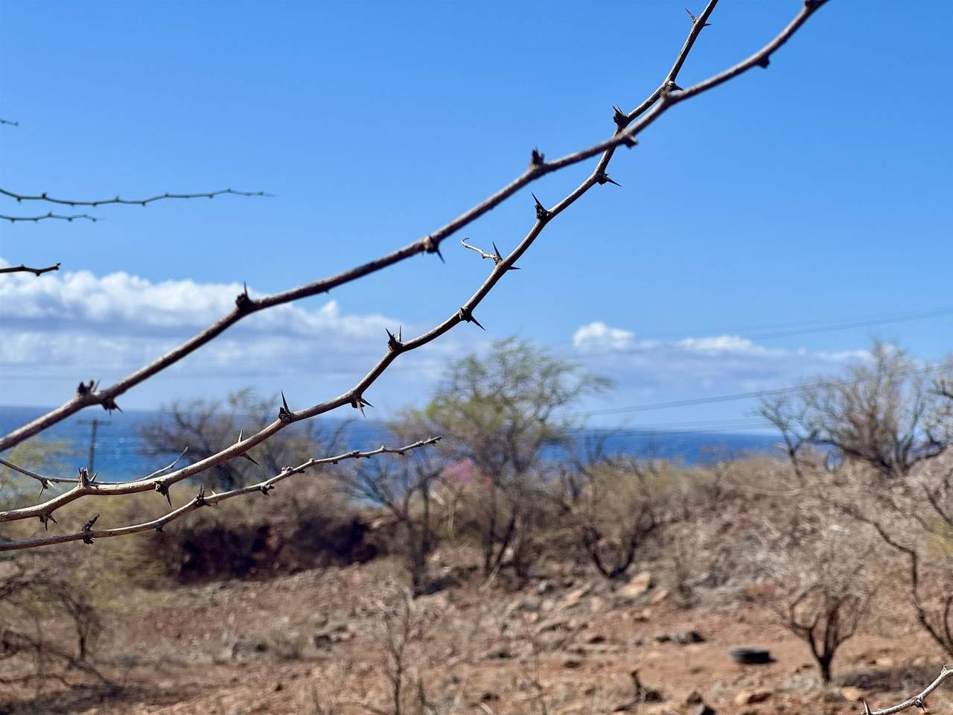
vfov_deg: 19.1
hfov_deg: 25.3
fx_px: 2120
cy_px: 358
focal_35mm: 77
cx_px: 476
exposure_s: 1/1468
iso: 25
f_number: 2.8
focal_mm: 9
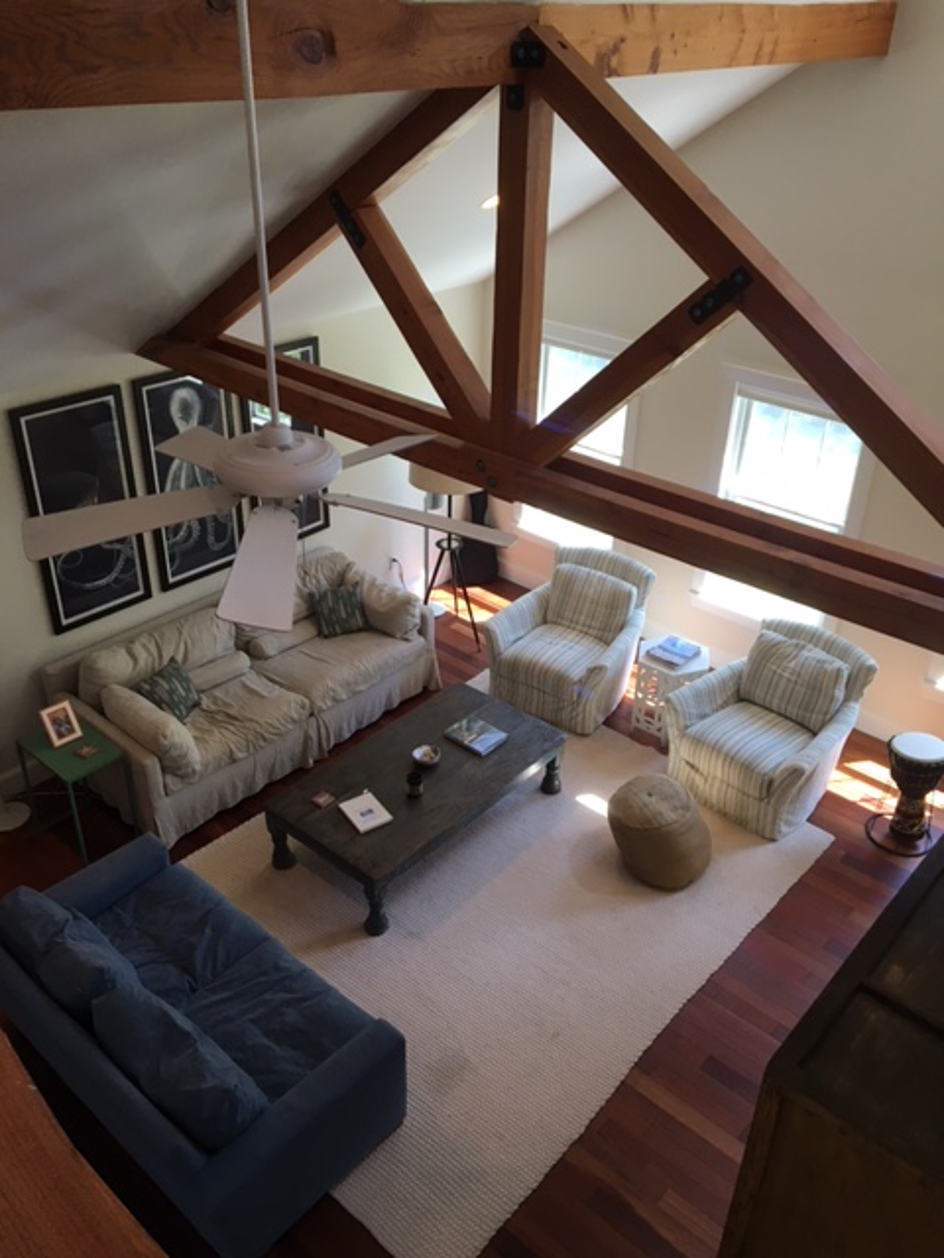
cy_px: 629
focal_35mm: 29
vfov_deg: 61.7
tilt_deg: -31.6
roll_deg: -2.2
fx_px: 1054
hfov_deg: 48.2
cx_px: 472
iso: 32
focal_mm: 4.15
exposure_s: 1/30
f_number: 2.2
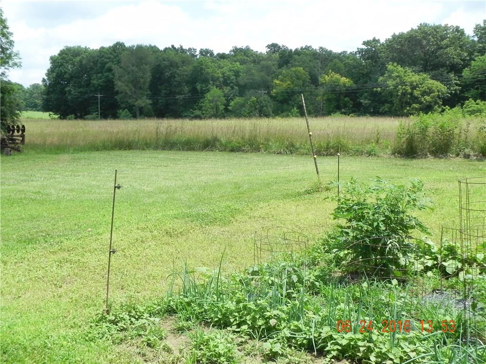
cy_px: 182
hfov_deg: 41.2
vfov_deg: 31.5
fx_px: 646
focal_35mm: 46
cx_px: 243
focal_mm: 8.2
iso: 160
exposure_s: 1/280
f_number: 6.3
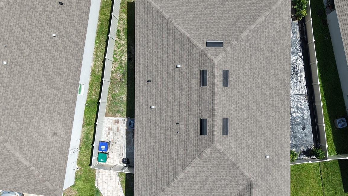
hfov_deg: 54.8
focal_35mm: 36
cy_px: 103
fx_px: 332
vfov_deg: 32.8
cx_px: 213
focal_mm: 8.67
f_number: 1.8
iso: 160
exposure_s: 1/500
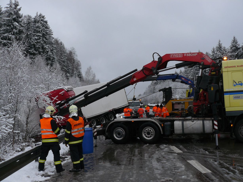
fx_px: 253
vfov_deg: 39.7
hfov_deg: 51.4
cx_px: 122
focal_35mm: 36
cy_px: 91
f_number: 3.6
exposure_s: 1/125
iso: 100
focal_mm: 6
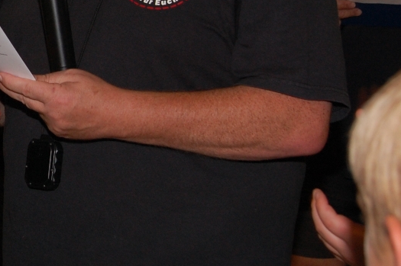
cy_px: -27
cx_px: -154
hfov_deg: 13.4
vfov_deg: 9.3
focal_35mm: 146
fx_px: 1625
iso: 400
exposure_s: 1/60
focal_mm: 34
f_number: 5
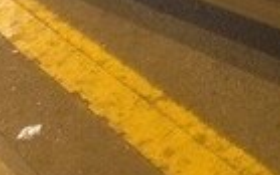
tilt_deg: -32.1
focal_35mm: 146
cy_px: 43
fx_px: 1115
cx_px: 524
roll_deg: +18.9
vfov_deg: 9.0
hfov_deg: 12.8
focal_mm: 4.15
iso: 320
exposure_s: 1/17
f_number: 2.2
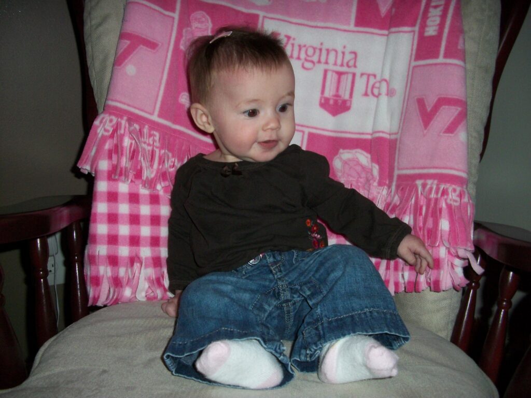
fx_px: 537
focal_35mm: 35
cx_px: 266
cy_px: 199
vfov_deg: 40.7
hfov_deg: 52.6
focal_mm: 6.3
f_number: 3.1
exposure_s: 1/500
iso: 250
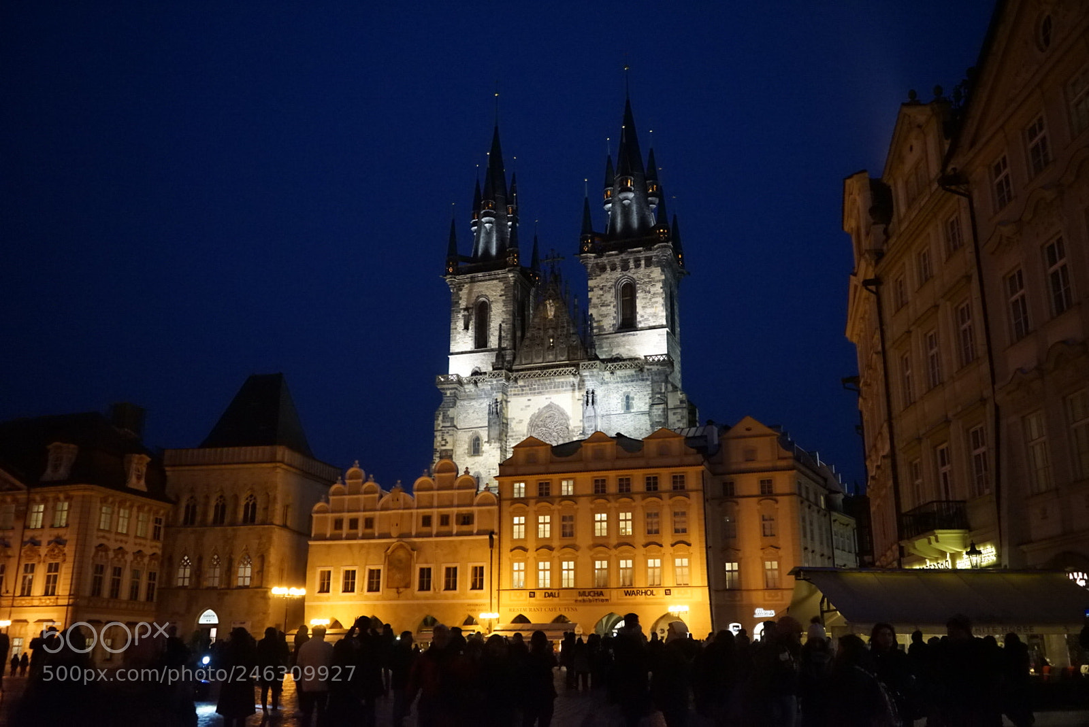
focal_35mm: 32
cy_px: 364
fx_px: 969
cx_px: 544
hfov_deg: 58.7
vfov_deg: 41.2
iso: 12800
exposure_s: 1/80
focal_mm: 32
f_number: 4
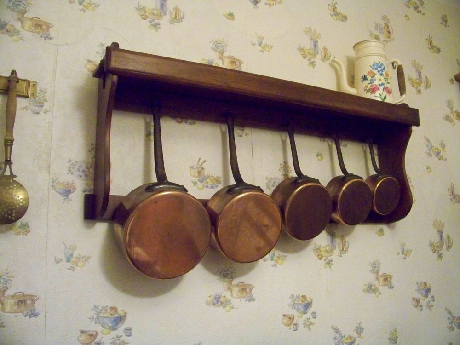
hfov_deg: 55.4
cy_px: 172
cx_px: 230
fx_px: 439
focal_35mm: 33
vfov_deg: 42.9
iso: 1600
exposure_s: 1/50
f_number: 2.8
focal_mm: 5.85
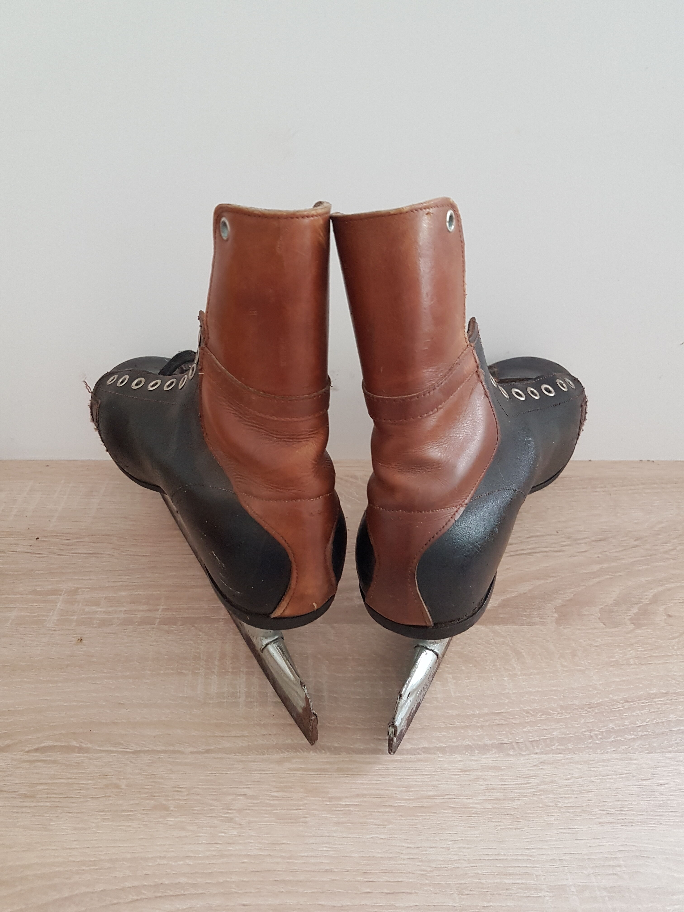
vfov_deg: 67.3
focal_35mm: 26
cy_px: 456
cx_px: 342
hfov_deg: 53.1
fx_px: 685
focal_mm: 4.2
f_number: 1.7
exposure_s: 1/25
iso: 160
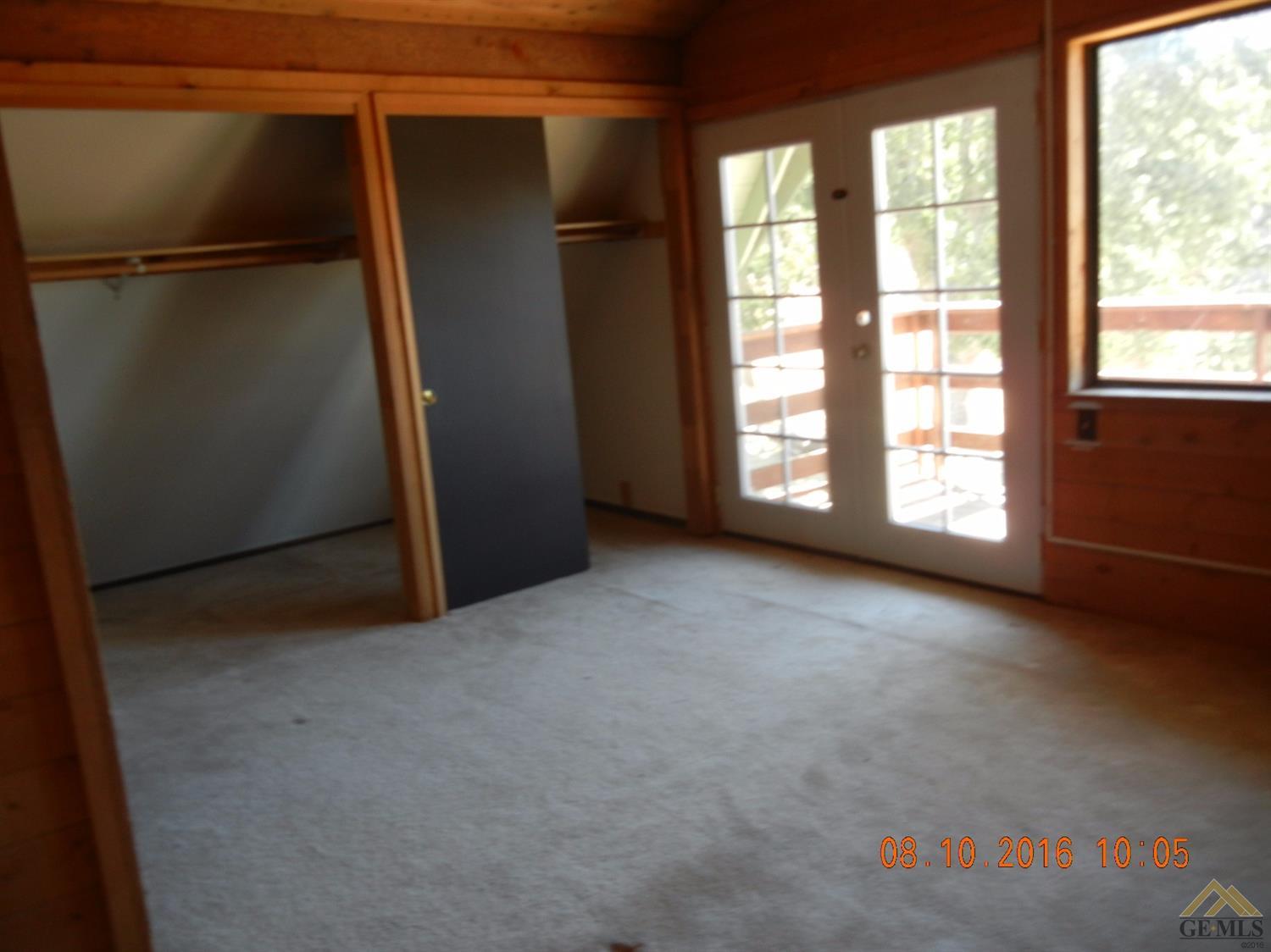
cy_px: 476
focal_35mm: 30
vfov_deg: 46.8
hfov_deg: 60.0
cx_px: 636
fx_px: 1101
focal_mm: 5.4
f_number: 3.5
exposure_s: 1/30
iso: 164
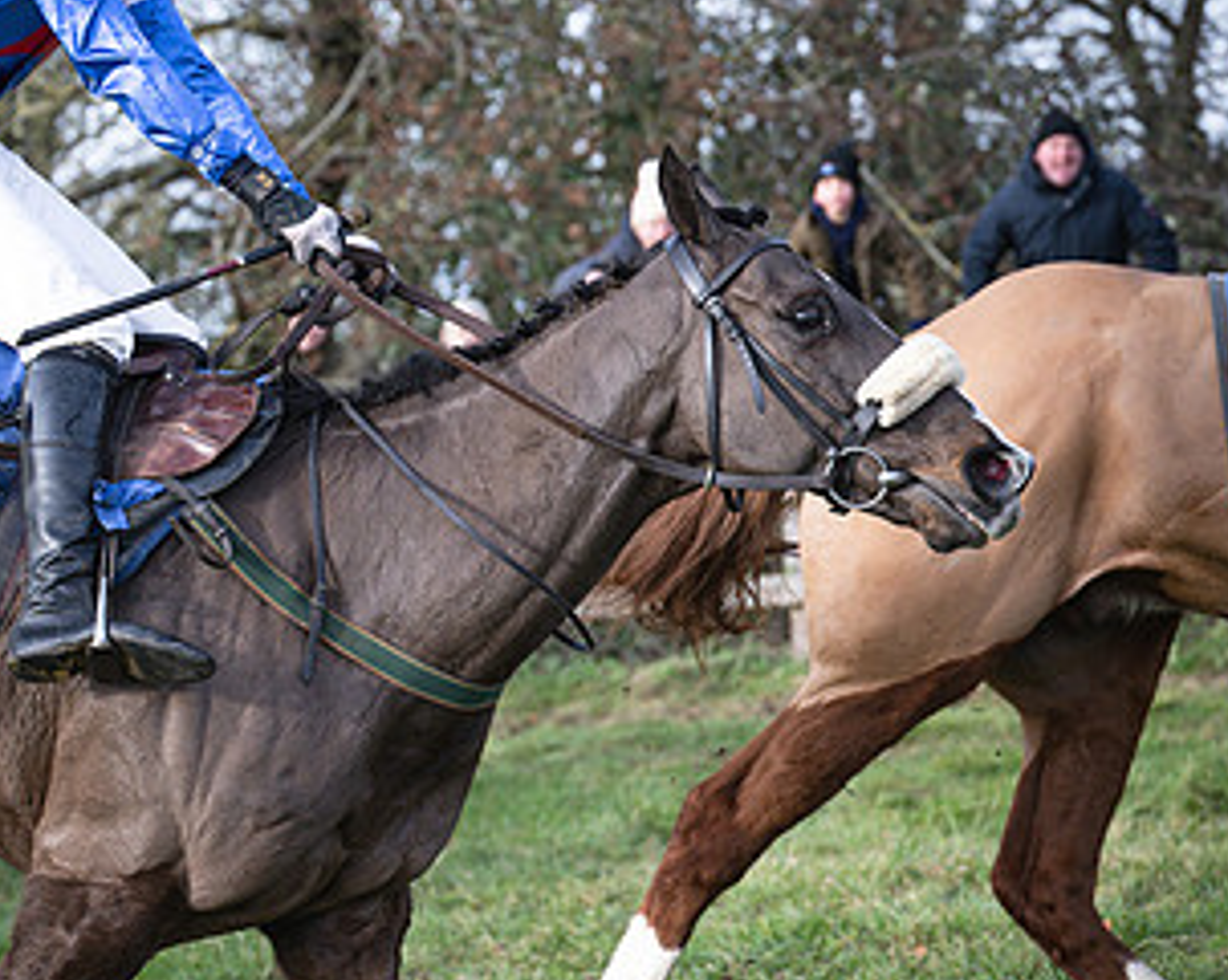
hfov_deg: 13.1
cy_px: 614
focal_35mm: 147
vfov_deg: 10.5
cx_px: 414
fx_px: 5337
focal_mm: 70
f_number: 2.8
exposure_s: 1/2000
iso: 400
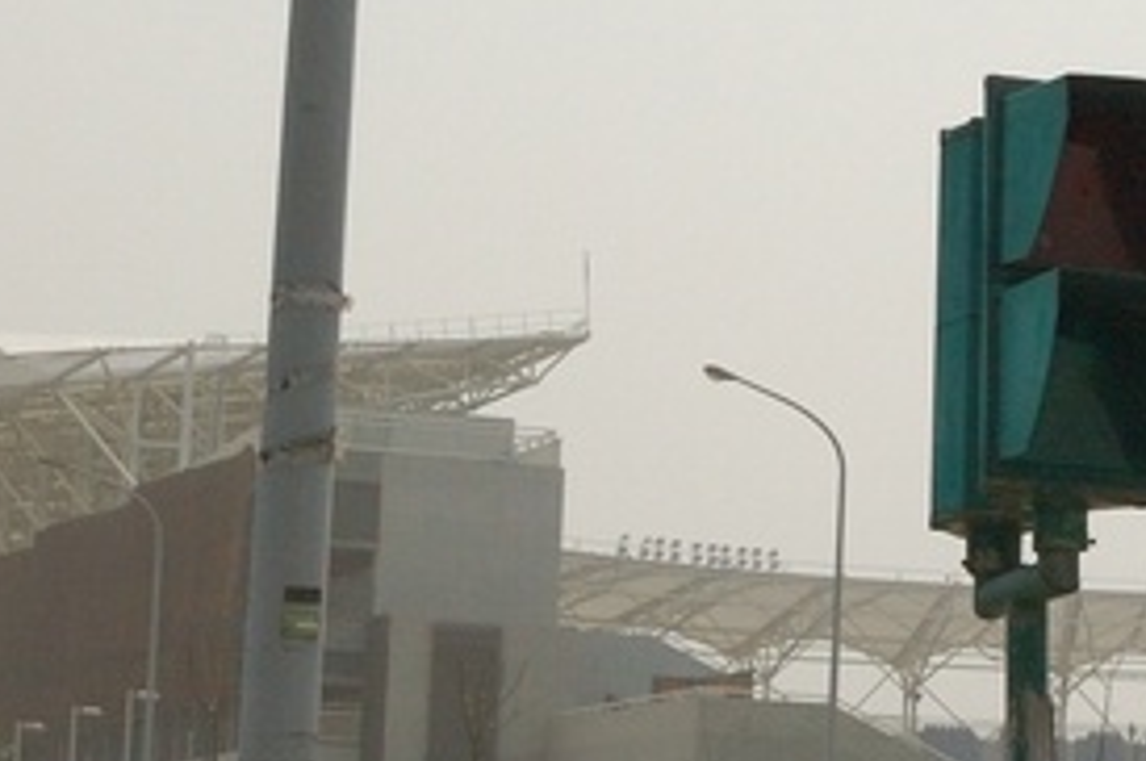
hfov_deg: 12.9
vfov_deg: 9.4
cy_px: 512
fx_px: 4642
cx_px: 1991
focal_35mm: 146
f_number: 9
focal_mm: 26
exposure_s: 1/1250
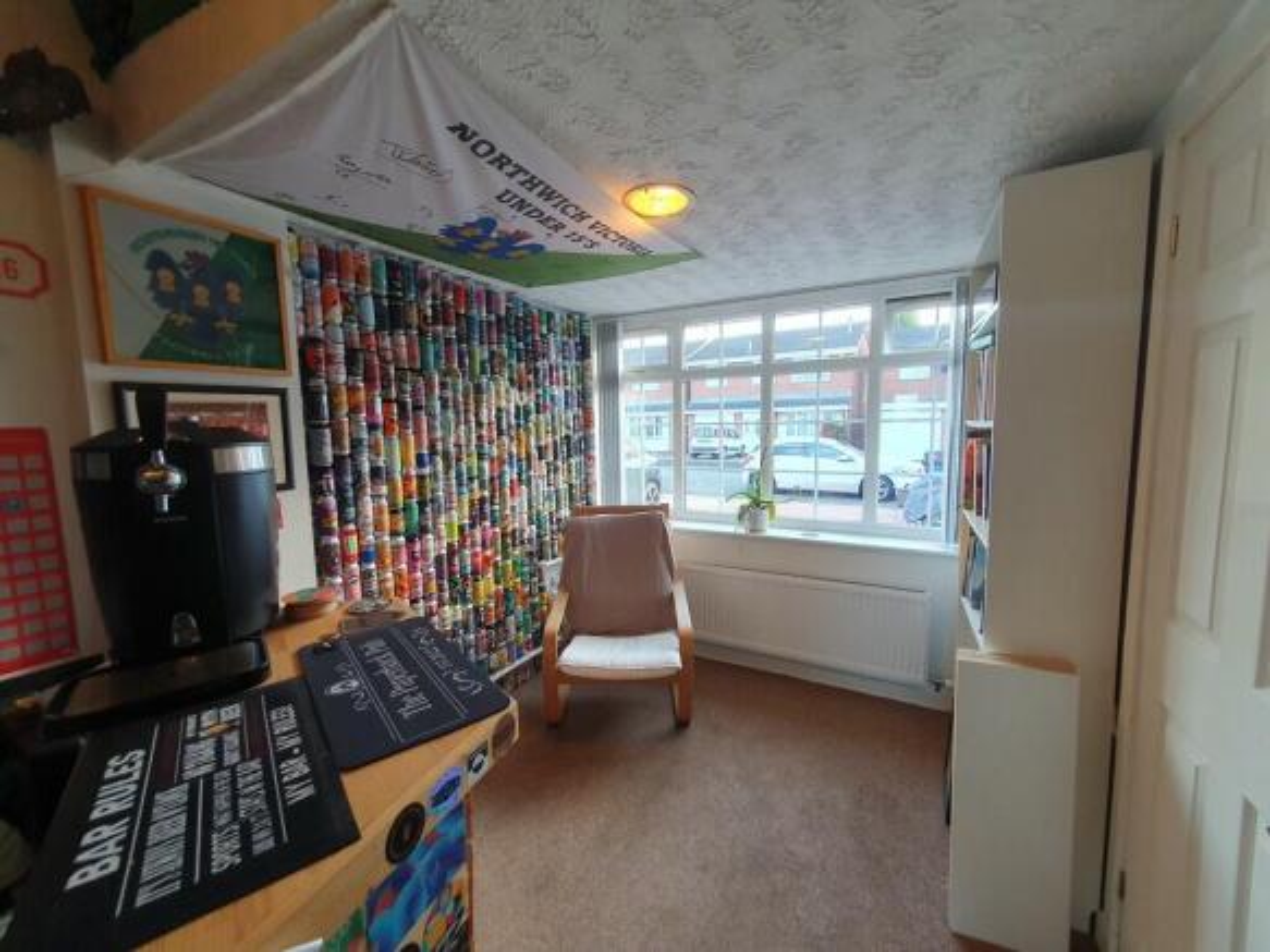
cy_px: 476
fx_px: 477
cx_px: 635
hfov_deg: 106.2
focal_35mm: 13
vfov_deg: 89.9
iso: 64
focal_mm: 1.8
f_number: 2.2
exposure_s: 1/50
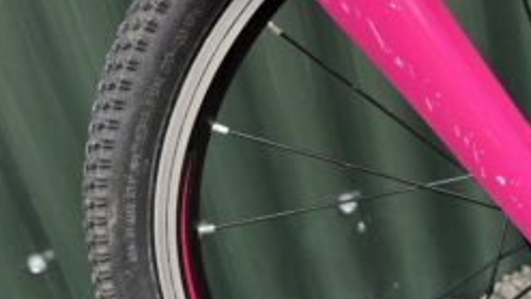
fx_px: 774
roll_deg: +14.1
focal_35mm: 55
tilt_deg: -20.6
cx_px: 346
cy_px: 30
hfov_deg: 37.5
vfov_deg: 21.4
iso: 40
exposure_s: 1/229
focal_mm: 5.1
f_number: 1.6
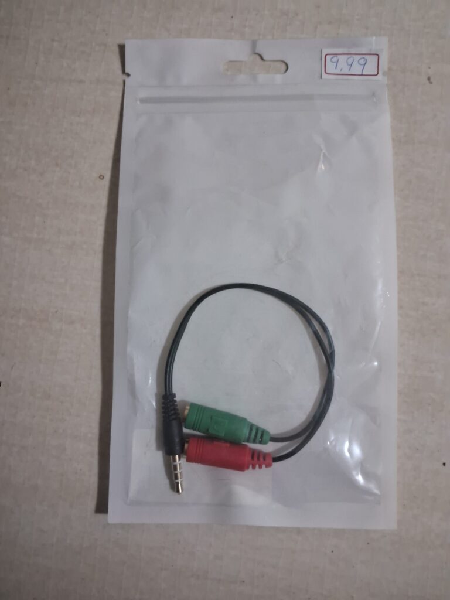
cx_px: 225
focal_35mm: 26
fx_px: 451
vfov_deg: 67.3
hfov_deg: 53.1
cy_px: 300
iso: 640
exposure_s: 1/24
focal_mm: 3.98
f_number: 1.8
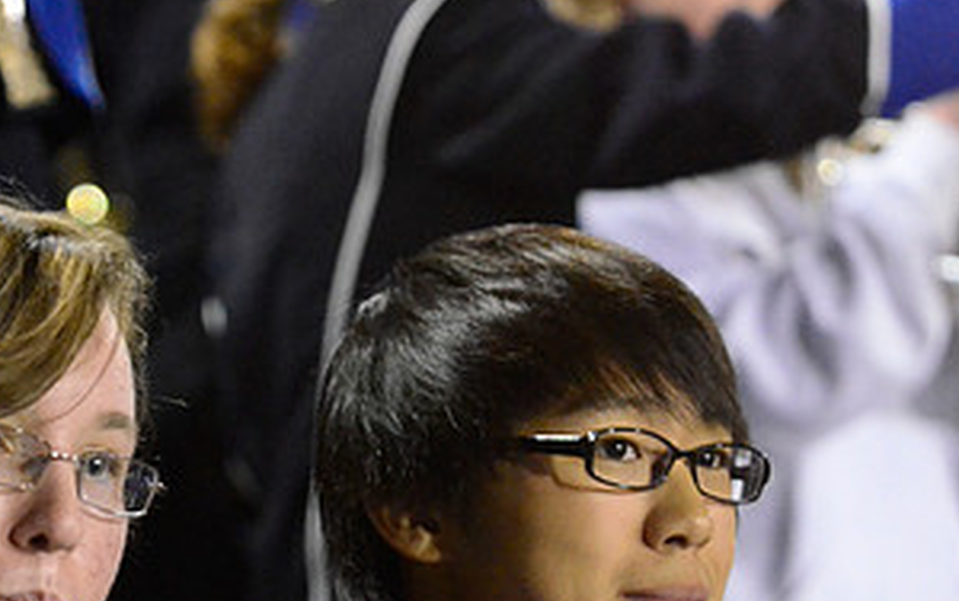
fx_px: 10409
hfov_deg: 5.3
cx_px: 38
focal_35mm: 398
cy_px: 518
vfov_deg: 3.3
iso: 6400
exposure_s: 1/125
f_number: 2.8
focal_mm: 135
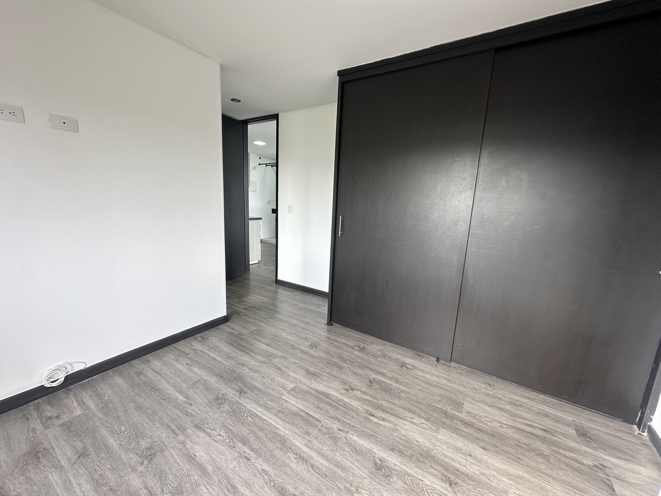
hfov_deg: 102.1
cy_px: 248
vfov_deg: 85.7
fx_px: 267
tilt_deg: -8.8
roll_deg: -3.6
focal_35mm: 14
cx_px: 330
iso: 100
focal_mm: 2.22
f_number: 2.2
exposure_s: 1/99
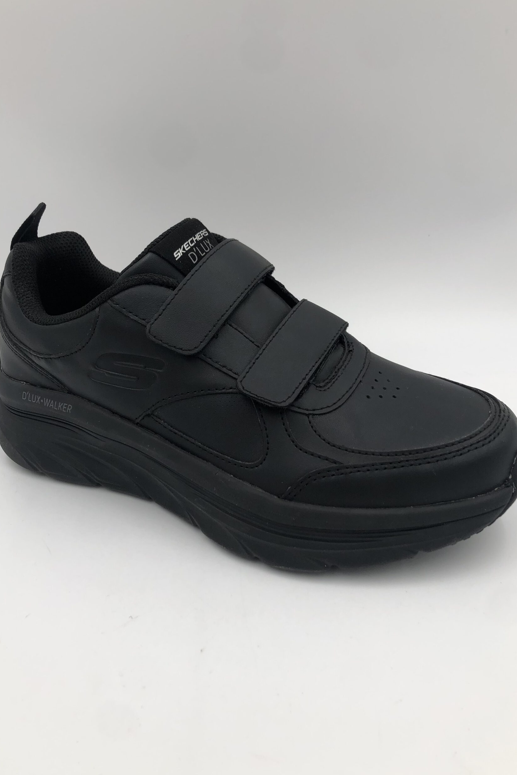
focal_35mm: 30
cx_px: 256
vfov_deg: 61.9
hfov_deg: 43.6
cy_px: 393
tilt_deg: -28.5
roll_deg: +1.2
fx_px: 646
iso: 20
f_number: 1.8
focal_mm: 4
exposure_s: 1/259
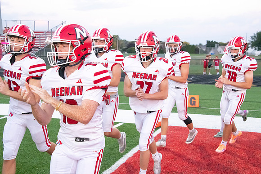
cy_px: 87
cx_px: 130
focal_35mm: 55
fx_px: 399
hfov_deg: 36.2
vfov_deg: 24.6
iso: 10000
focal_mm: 55
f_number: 7.1
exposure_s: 1/800
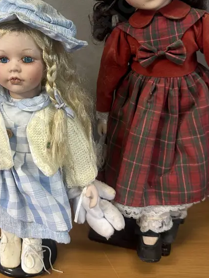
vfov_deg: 42.3
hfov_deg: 32.5
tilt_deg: -18.8
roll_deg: -1.1
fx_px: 354
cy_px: 91
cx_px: 62
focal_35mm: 44
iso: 200
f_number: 1.78
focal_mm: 6.86
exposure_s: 1/50
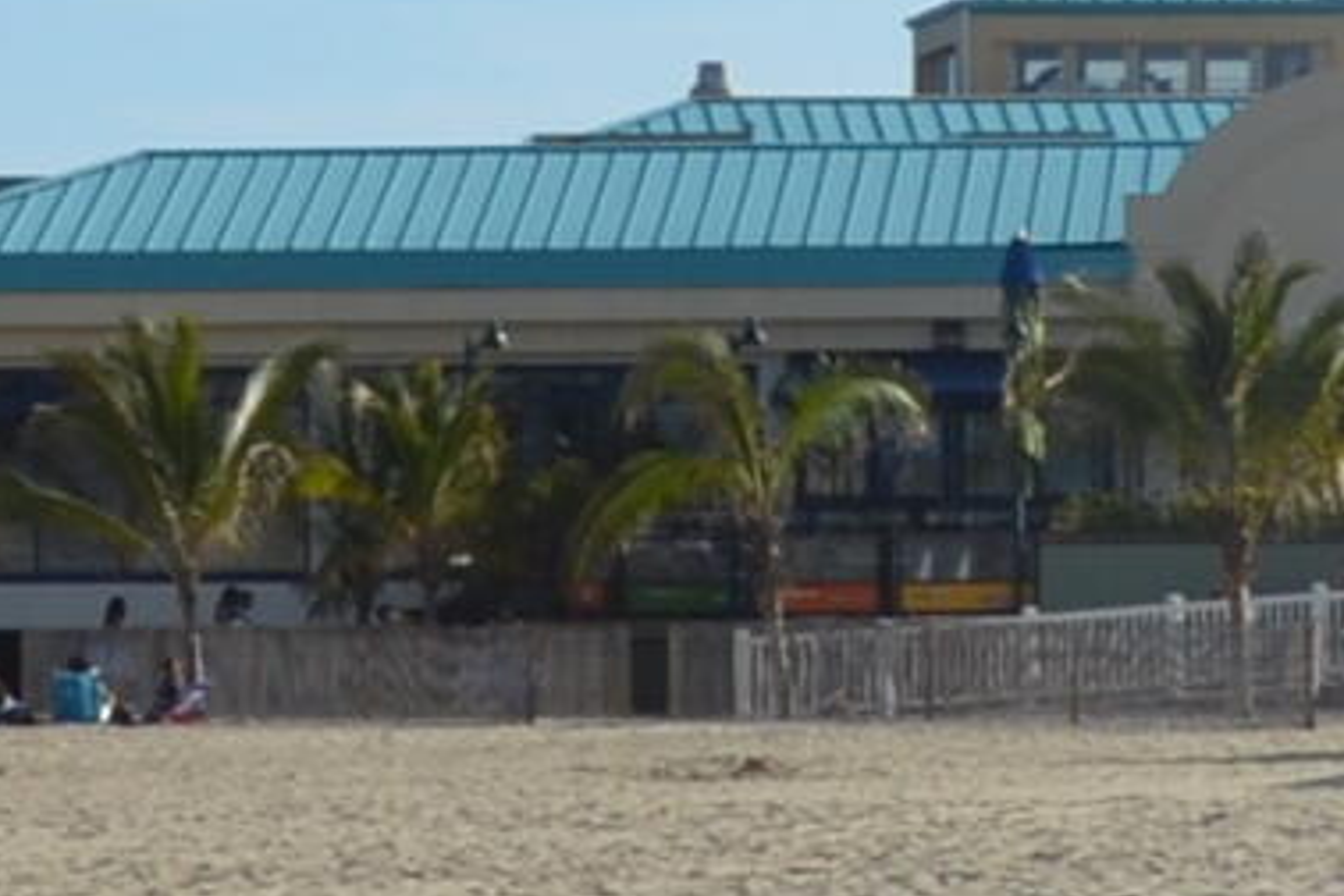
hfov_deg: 7.9
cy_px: 288
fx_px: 9781
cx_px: 878
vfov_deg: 5.2
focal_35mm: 262
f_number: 9
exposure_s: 1/320
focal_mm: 22
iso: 100
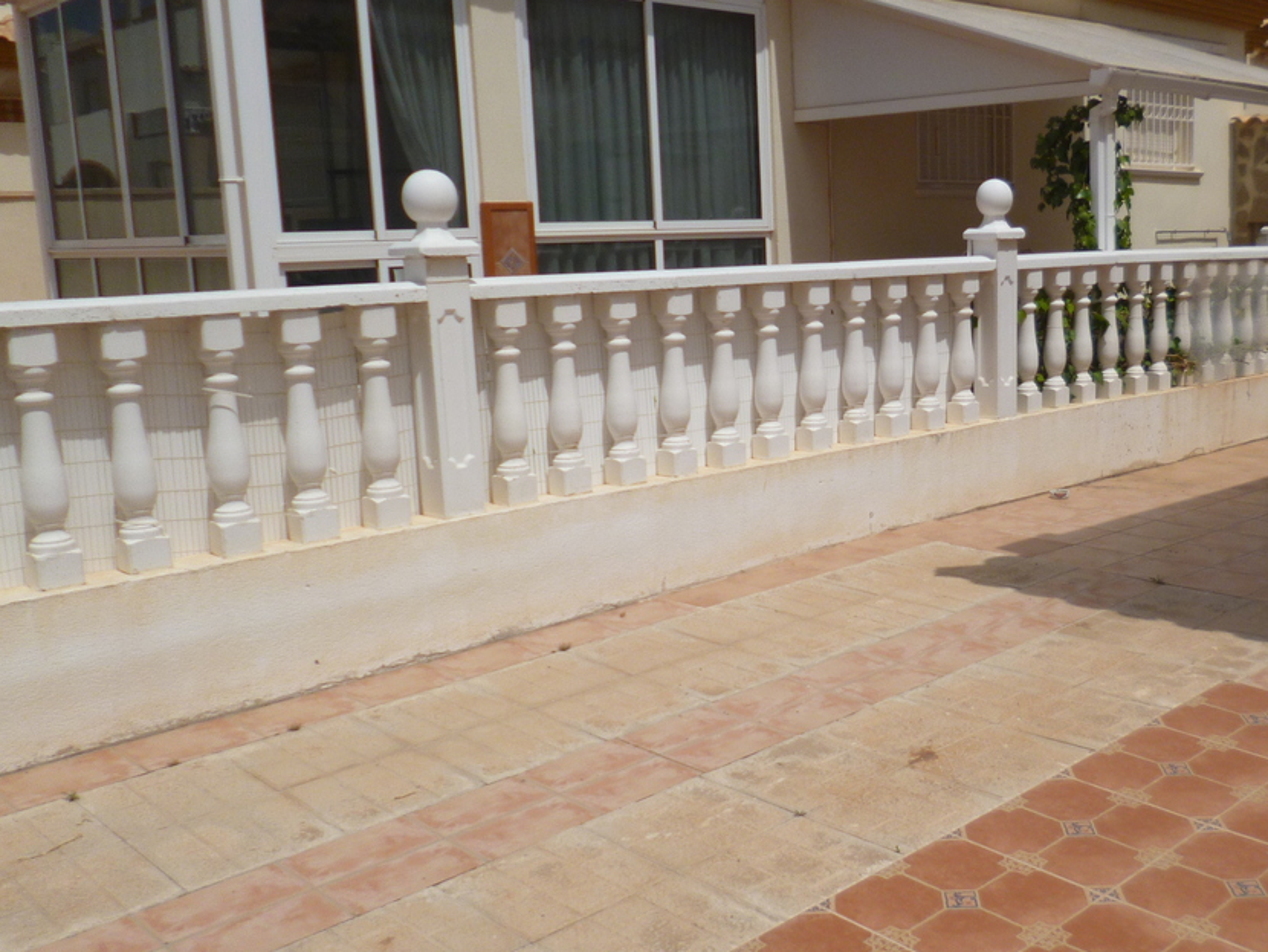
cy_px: 503
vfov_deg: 38.7
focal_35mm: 37
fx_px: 1356
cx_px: 911
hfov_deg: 48.7
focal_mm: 4.3
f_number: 9
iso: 100
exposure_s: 1/500
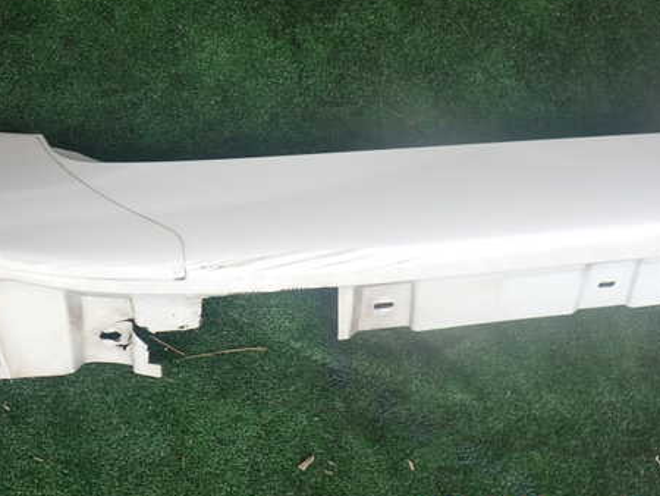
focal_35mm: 40
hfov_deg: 46.7
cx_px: 309
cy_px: 203
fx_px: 763
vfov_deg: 35.9
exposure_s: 1/250
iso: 100
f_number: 3.2
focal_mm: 5.4
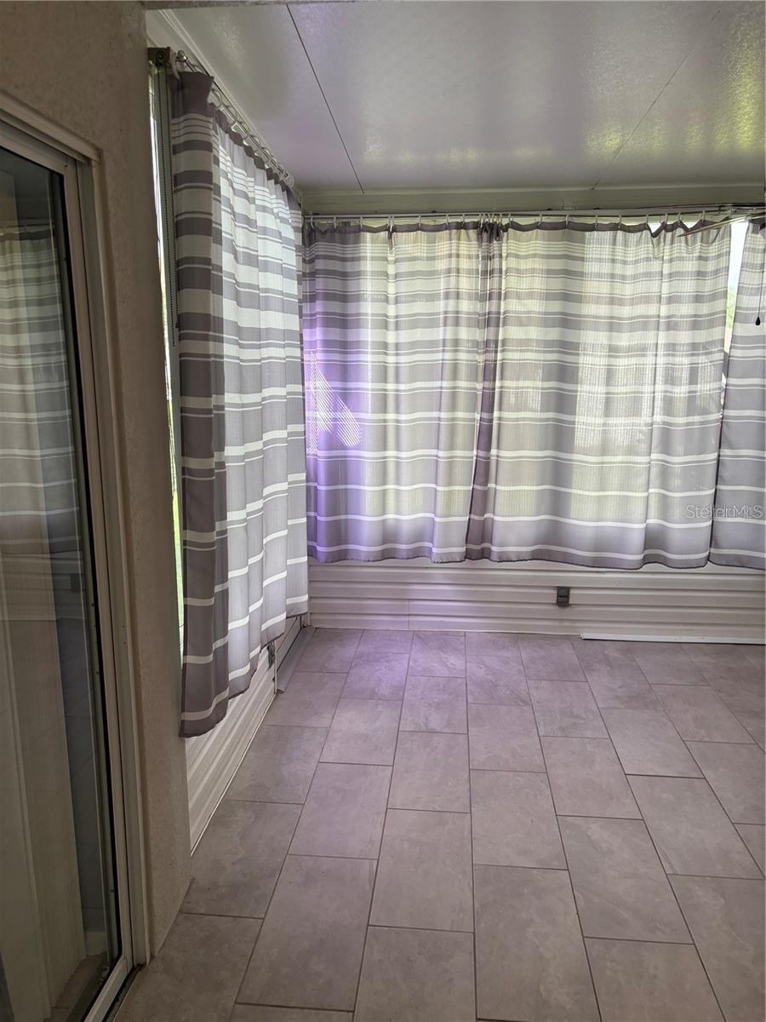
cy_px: 511
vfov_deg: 67.3
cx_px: 383
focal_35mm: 26
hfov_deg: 53.1
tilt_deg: -15.5
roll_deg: -3.0
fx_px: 767
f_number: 1.6
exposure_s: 1/120
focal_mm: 5.96
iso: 100
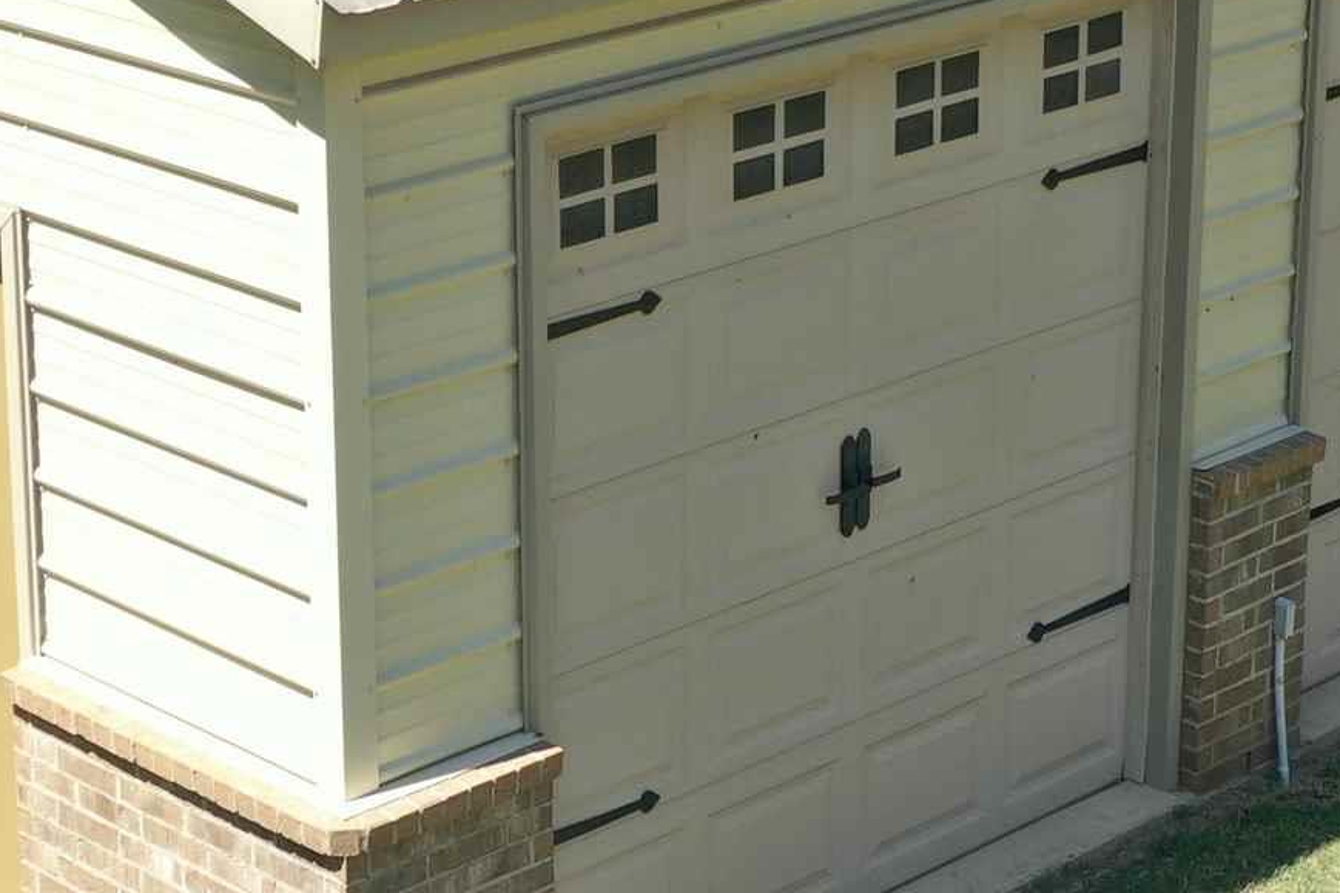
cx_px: 535
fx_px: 3684
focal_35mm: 99
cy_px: 227
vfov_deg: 13.8
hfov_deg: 20.6
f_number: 3.2
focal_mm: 10.26
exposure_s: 1/30
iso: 100
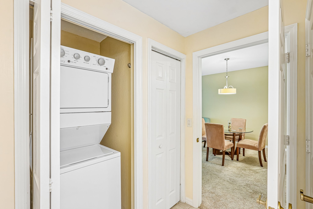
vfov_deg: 73.7
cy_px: 104
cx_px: 156
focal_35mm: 16
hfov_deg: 96.7
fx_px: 139
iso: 400
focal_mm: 16
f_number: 8
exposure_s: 1/6
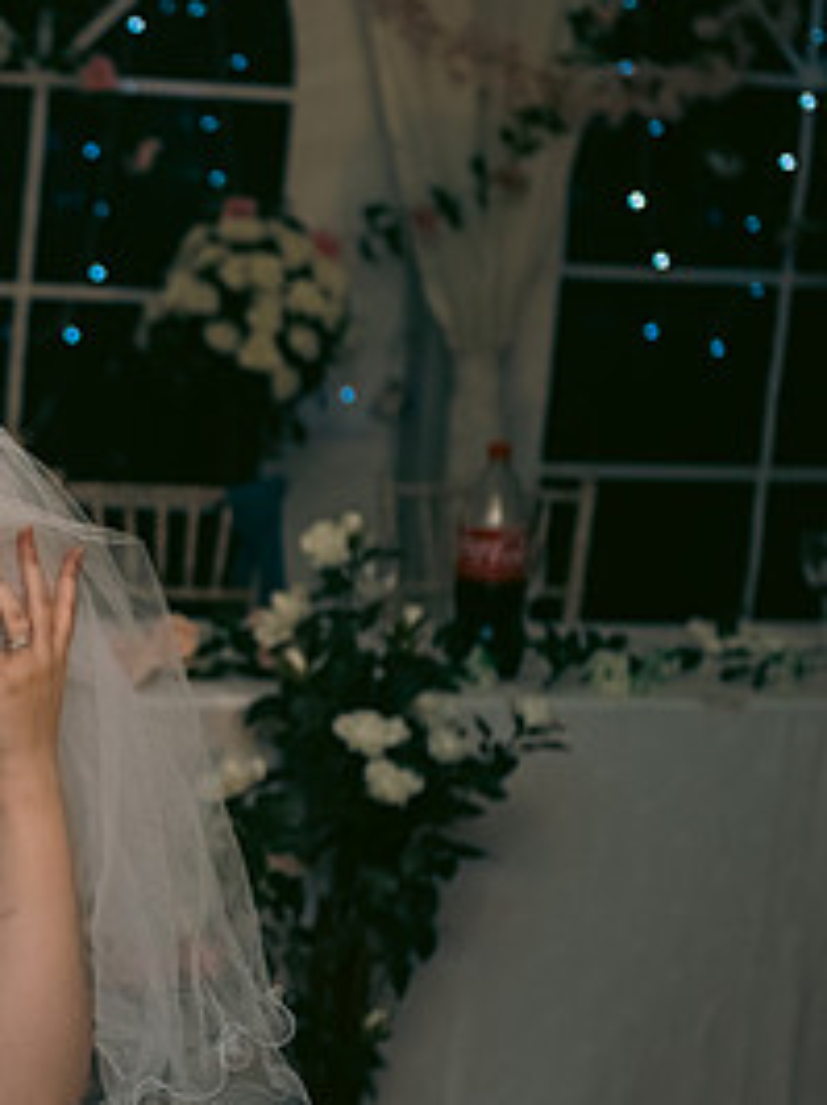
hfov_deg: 9.9
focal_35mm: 147
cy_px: 588
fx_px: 4690
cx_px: -224
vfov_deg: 13.4
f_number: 3.5
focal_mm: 70
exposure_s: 1/160
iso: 800
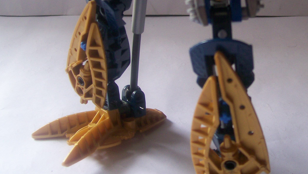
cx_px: 218
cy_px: 45
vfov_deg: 20.6
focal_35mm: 58
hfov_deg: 35.5
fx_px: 474
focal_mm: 6
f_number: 2.7
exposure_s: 1/68.4
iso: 80
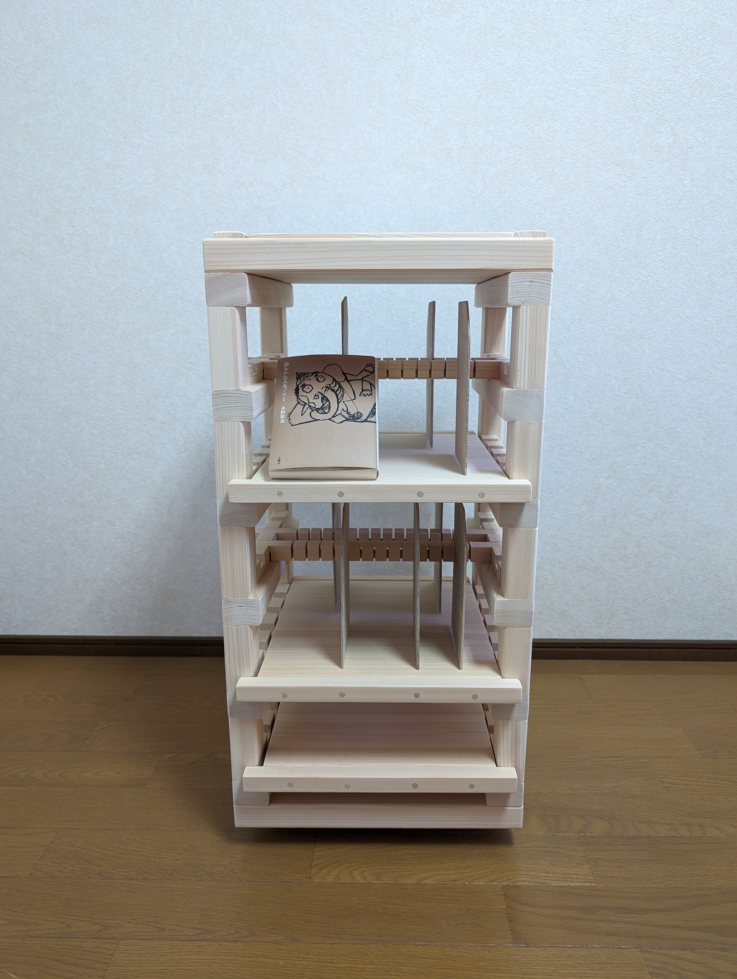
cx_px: 368
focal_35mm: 24
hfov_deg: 56.9
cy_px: 490
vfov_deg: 71.5
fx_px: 680
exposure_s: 1/24
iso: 114
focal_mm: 6.9
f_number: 1.68
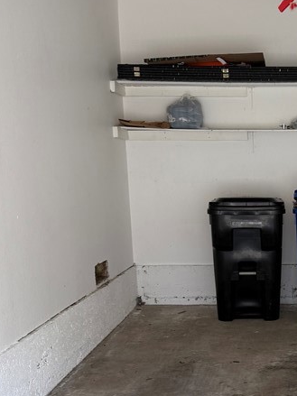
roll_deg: +0.2
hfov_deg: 25.0
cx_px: 291
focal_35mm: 56
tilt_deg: -11.5
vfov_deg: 33.9
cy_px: 277
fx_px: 641
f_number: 1.78
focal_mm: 6.76
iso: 125
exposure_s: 1/243
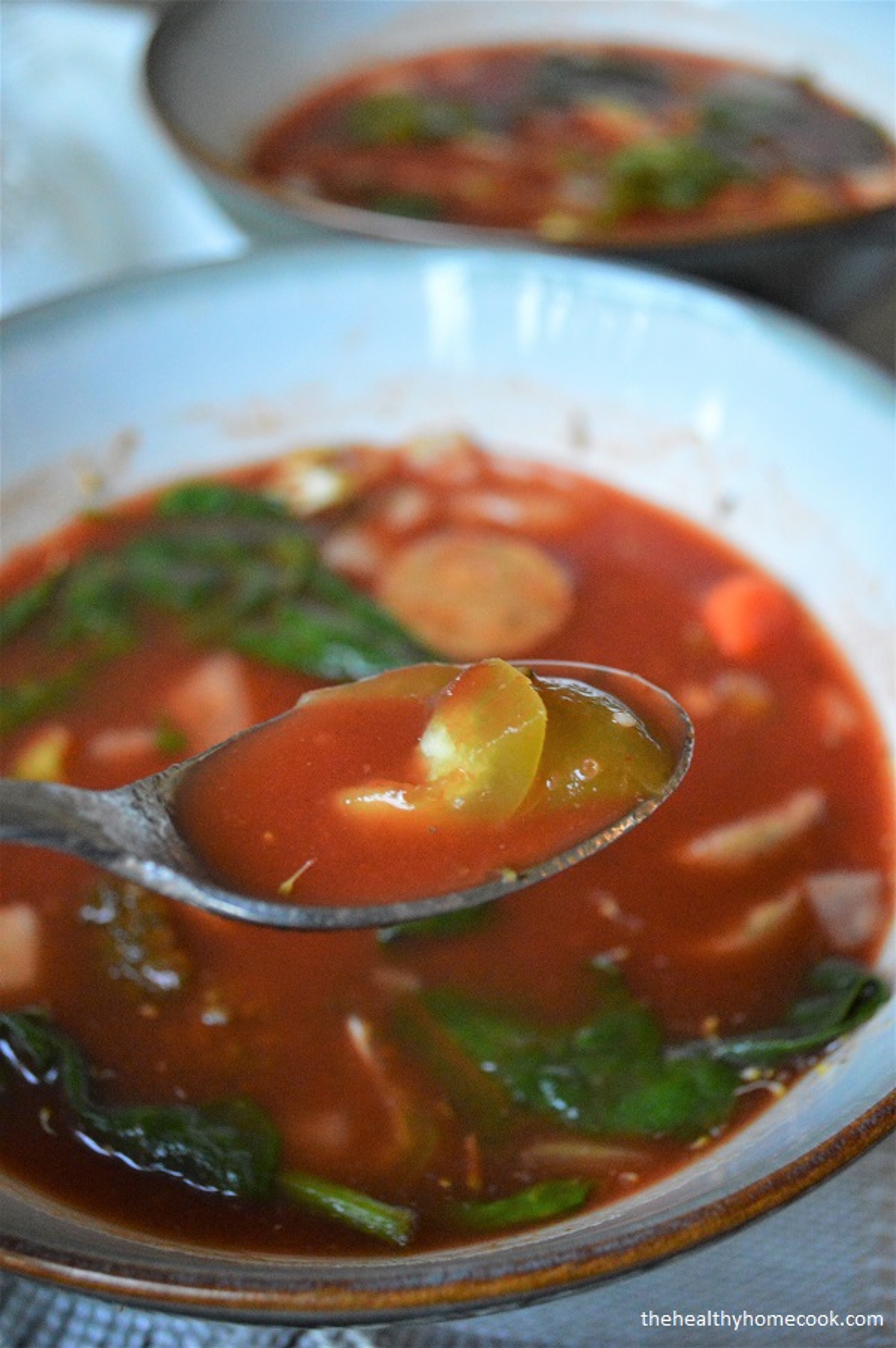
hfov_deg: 28.0
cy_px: 674
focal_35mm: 48
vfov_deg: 41.1
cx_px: 448
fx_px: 1795
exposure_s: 1/125
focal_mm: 32
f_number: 4.8
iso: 3200
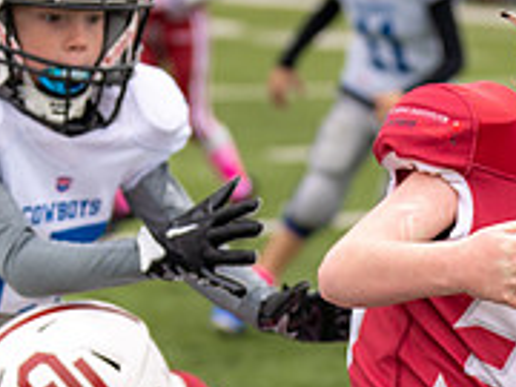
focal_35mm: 217
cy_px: 474
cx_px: 235
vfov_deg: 6.8
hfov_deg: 9.1
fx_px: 3235
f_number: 2.8
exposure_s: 1/1250
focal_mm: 70
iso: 160
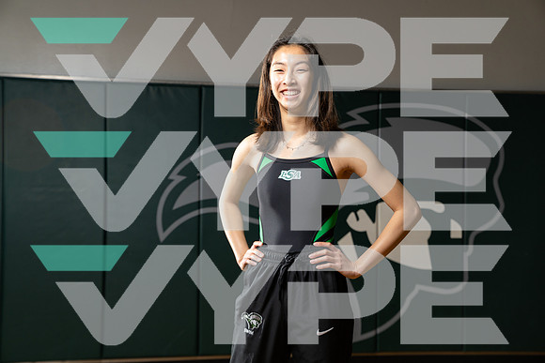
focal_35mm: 66
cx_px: 272
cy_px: 182
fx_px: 999
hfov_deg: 30.5
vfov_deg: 20.6
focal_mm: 66
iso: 250
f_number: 5
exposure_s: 1/250
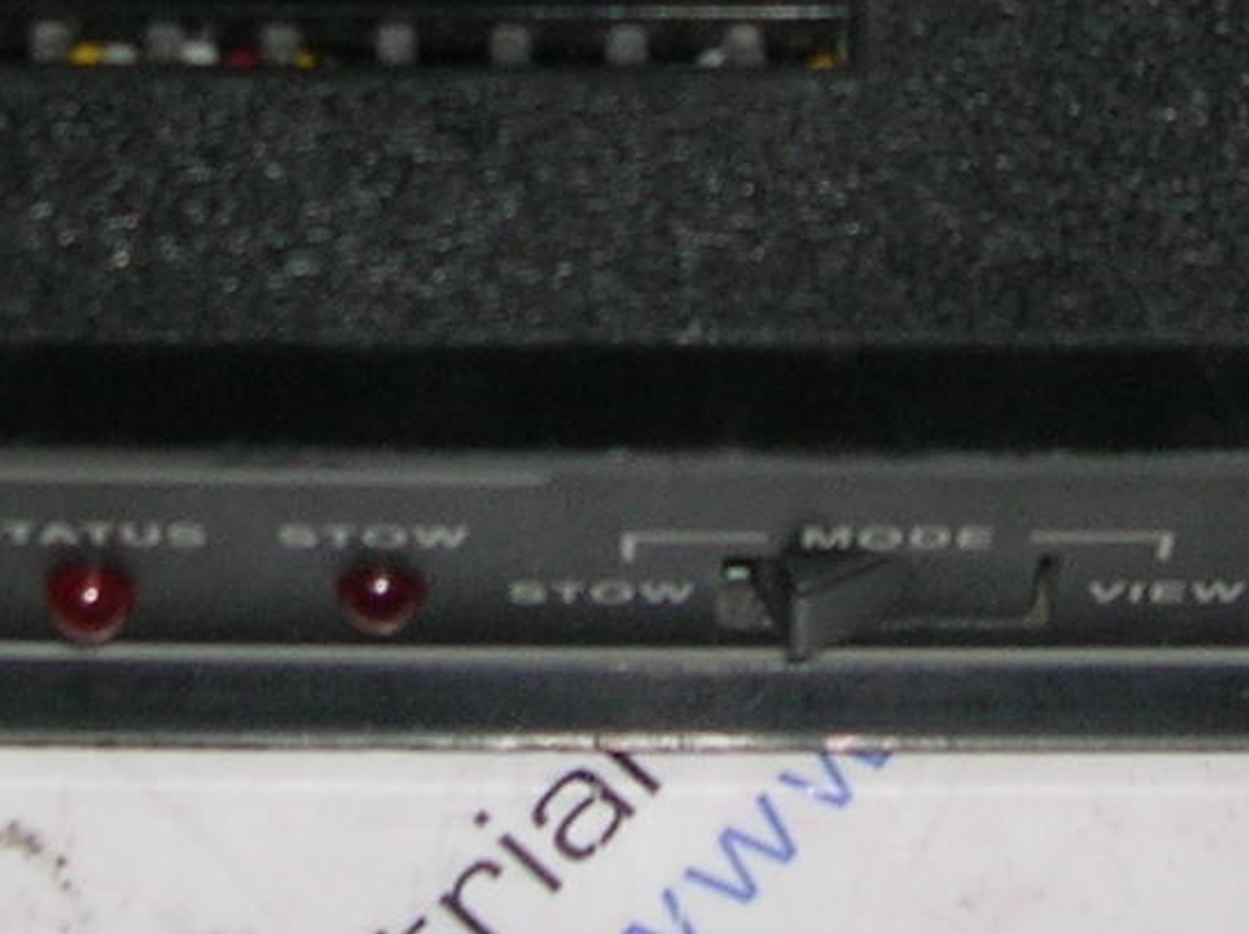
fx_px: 5155
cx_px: 544
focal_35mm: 143
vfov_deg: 10.2
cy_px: -223
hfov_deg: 13.8
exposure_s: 1/60.1
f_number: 2.9
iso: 50
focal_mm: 5.7
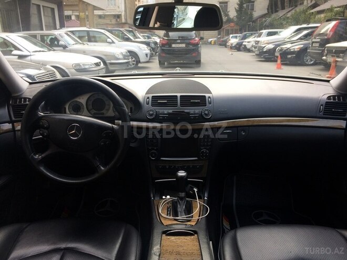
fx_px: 291
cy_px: 130
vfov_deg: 48.2
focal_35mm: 29
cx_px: 174
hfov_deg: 61.7
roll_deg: +1.8
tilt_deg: -19.9
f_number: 2.2
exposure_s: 1/179
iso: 32
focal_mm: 4.15
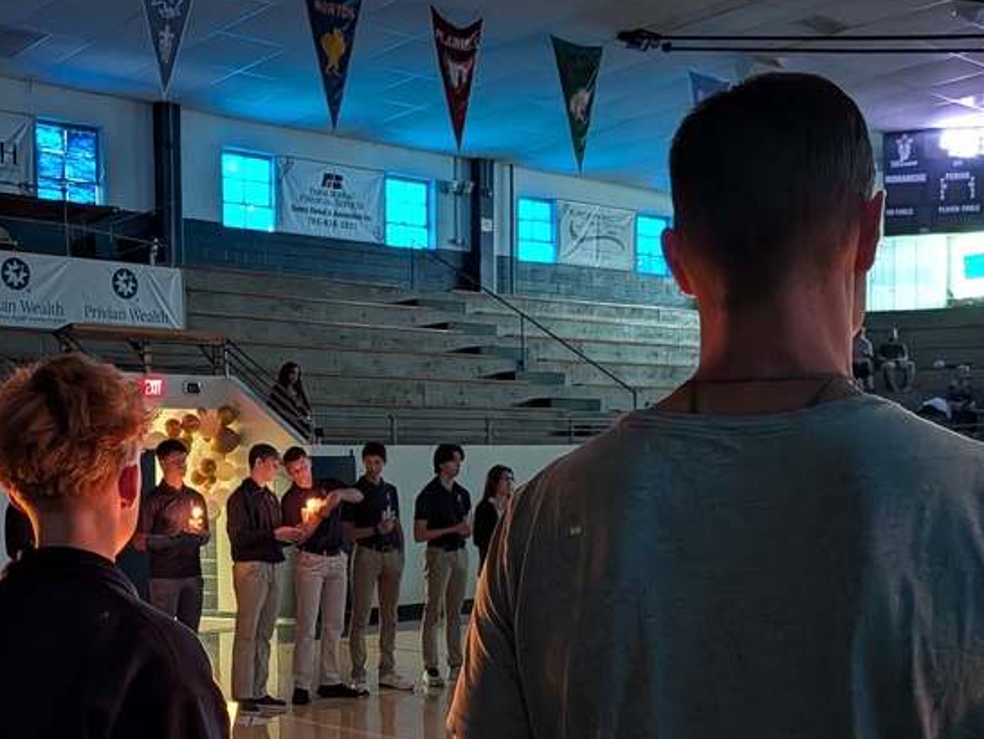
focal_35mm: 45
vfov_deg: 31.4
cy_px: 582
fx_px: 1280
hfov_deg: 40.5
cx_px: 211
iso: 897
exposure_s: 1/15.1
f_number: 1.7
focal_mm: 4.53
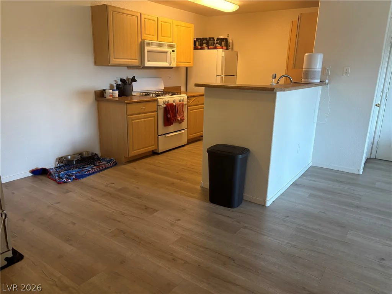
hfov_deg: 67.3
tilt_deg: -14.8
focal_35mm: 26
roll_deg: -1.0
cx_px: 196
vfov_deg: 53.1
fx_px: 294
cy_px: 147
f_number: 1.6
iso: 160
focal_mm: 5.96
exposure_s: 1/60
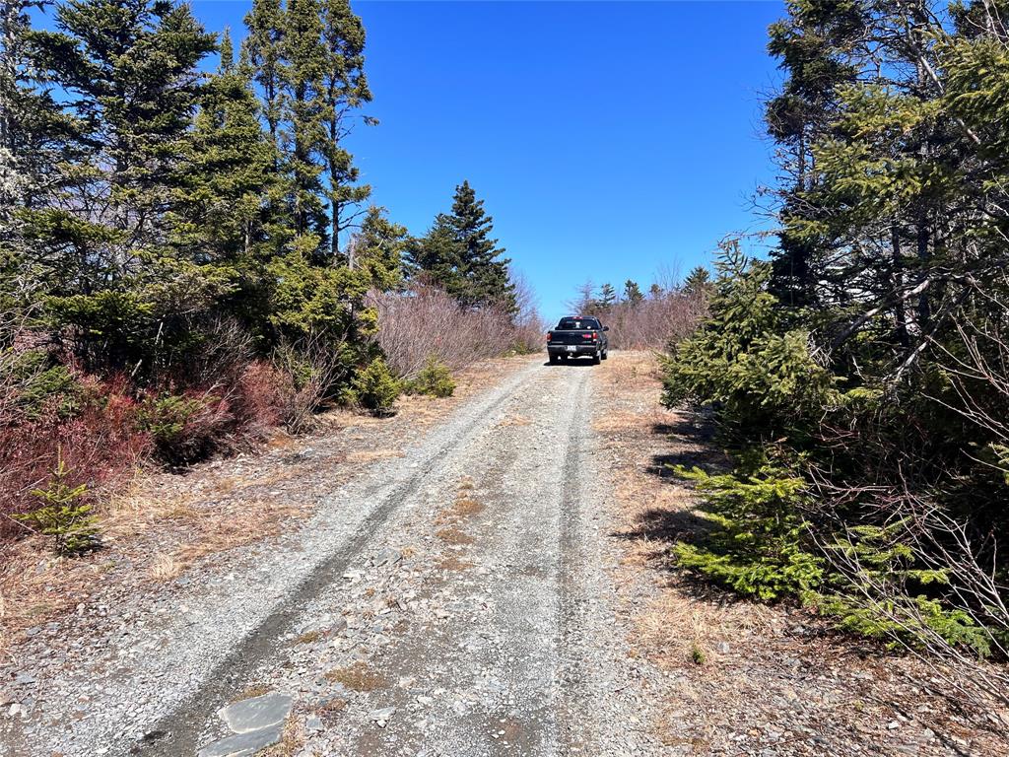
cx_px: 504
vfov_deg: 53.1
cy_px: 378
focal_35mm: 26
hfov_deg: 67.3
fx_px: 758
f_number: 1.5
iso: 50
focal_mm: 5.7
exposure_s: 1/3571
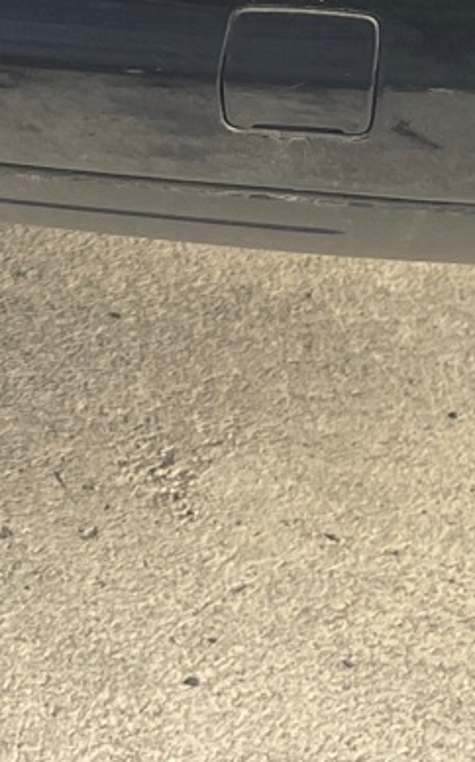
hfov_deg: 9.7
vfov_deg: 14.7
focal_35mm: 128
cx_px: -377
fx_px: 2655
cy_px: -524
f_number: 1.6
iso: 32
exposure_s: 1/203
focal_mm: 4.2
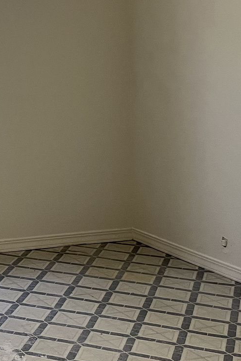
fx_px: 753
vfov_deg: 26.4
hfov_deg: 15.9
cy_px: 67
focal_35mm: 75
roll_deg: +1.2
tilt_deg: -1.3
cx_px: -170
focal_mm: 5.1
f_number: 1.6
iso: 125
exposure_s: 1/60
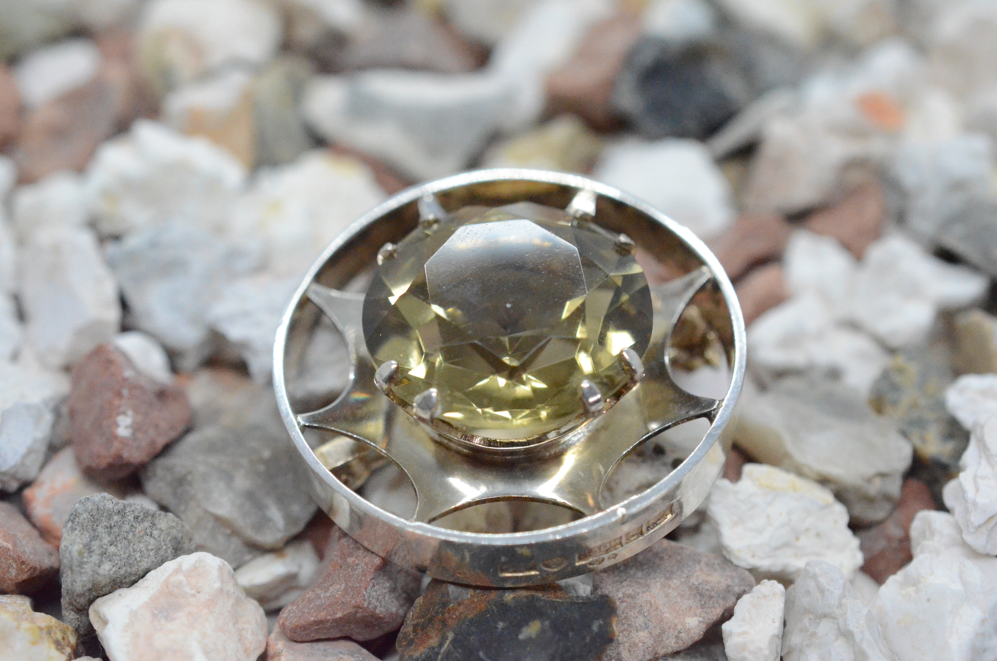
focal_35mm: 61
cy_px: 333
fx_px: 1686
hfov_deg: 32.9
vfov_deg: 22.2
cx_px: 505
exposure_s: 1/3200
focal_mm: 40
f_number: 6.3
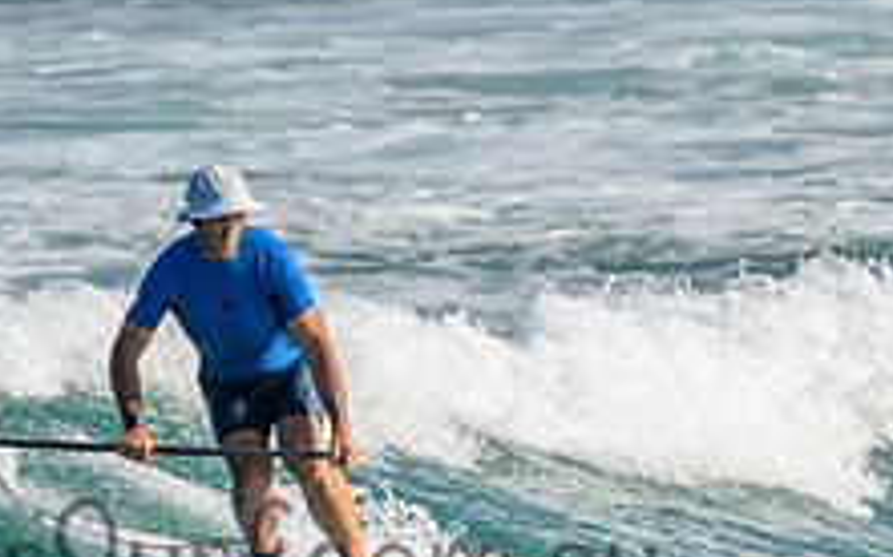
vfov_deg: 0.6
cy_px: 527
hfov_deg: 1.0
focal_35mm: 2145
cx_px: 230
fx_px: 52190
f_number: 11
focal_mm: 800
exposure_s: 1/2000
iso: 900
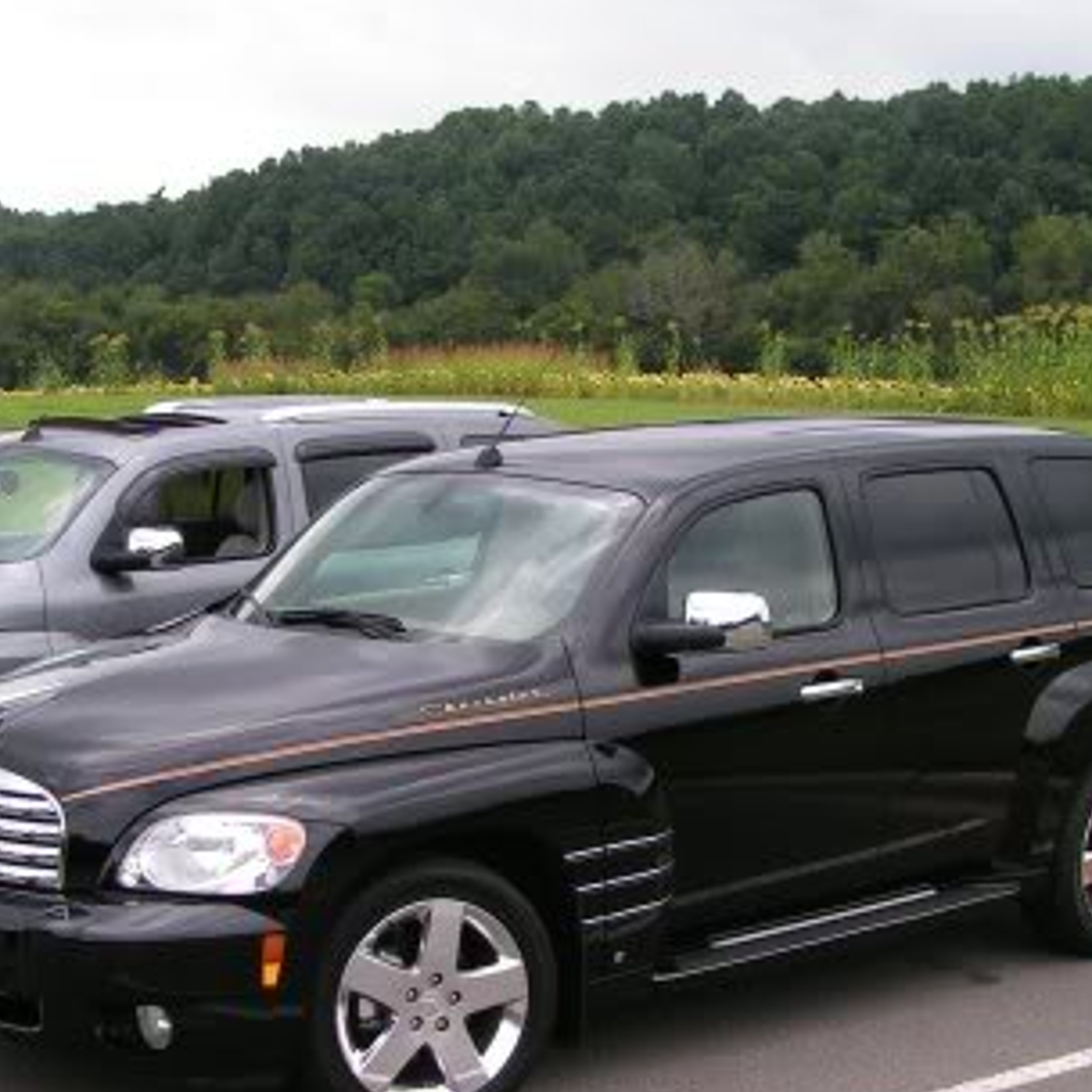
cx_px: 445
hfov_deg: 28.1
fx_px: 2177
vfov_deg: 28.1
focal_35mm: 61
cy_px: 675
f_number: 5.6
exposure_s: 1/160
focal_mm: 6.3
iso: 50
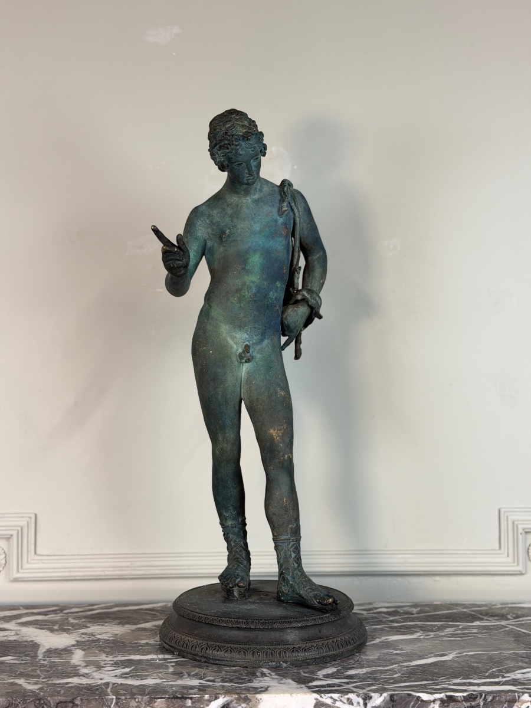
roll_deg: +0.8
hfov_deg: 30.3
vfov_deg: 39.7
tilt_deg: +2.3
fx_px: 982
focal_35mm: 48
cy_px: 354
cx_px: 266
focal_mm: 6.76
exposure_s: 1/50
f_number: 1.78
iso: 100
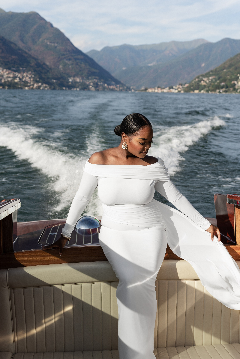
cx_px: 120
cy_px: 180
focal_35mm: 44
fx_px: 440
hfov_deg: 30.5
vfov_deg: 44.5
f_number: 4.5
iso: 100
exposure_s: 1/1000
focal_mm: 44
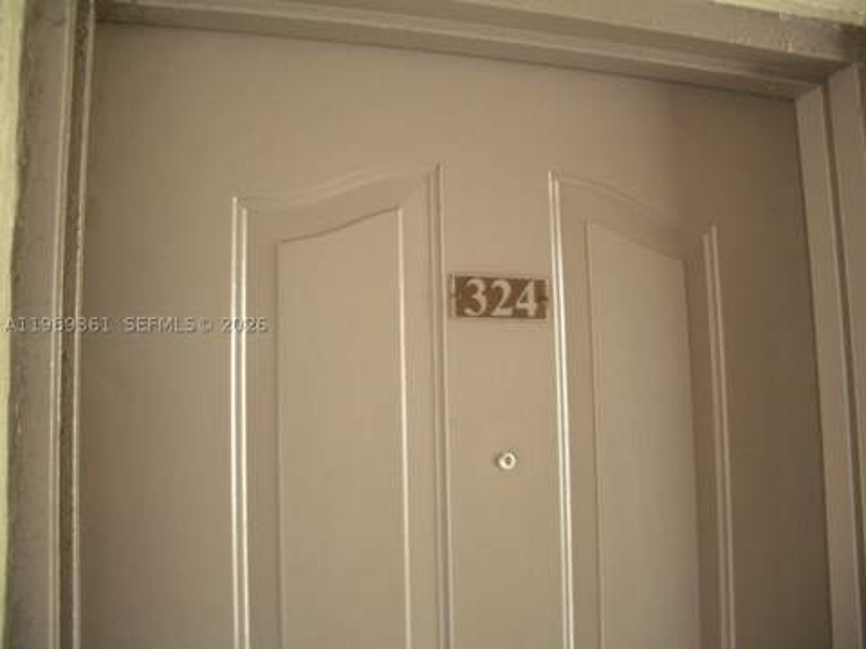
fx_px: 876
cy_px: 324
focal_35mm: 35
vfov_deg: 40.7
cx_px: 433
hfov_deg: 52.6
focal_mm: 5.8
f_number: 2.6
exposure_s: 1/100
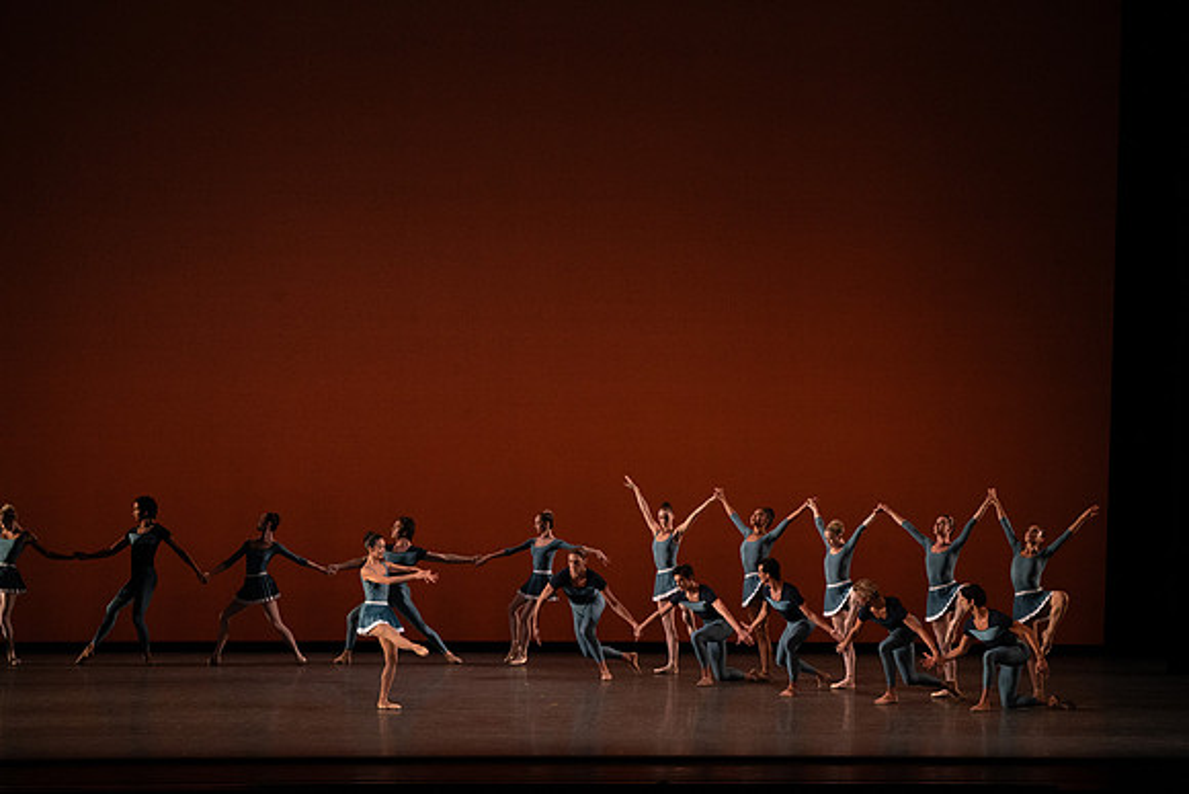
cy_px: 397
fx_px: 4162
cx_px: 594
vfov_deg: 10.9
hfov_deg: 16.3
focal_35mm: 126
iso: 5000
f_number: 9
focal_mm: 126
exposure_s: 1/400
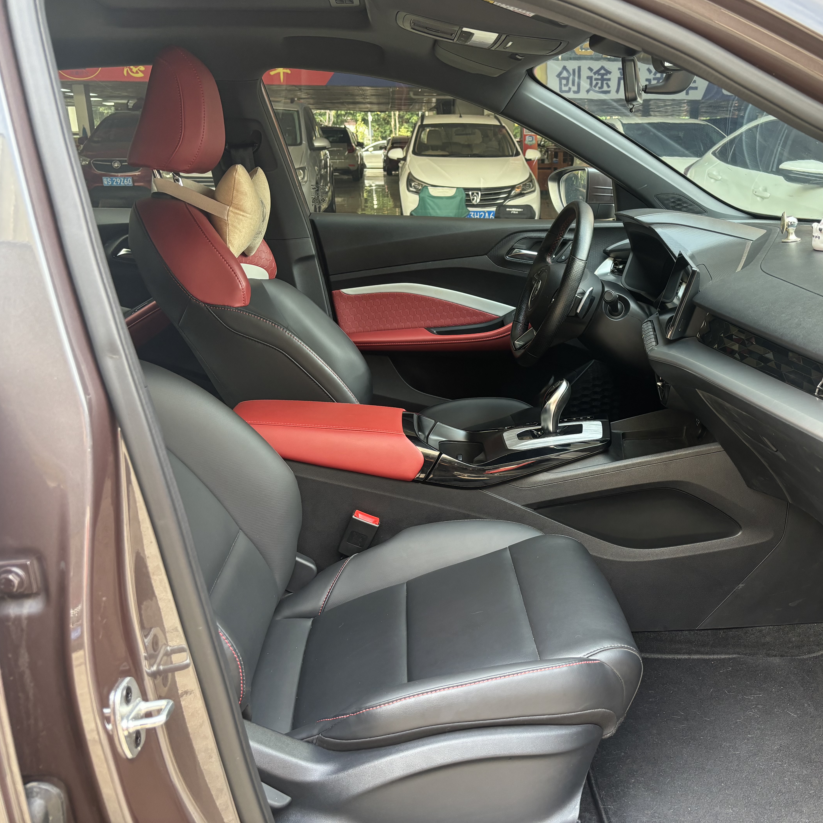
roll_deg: -0.7
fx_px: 834
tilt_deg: -17.7
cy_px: 407
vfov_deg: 52.5
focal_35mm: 31
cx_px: 553
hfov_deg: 51.5
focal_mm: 5.96
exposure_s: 1/84
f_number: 1.6
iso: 125
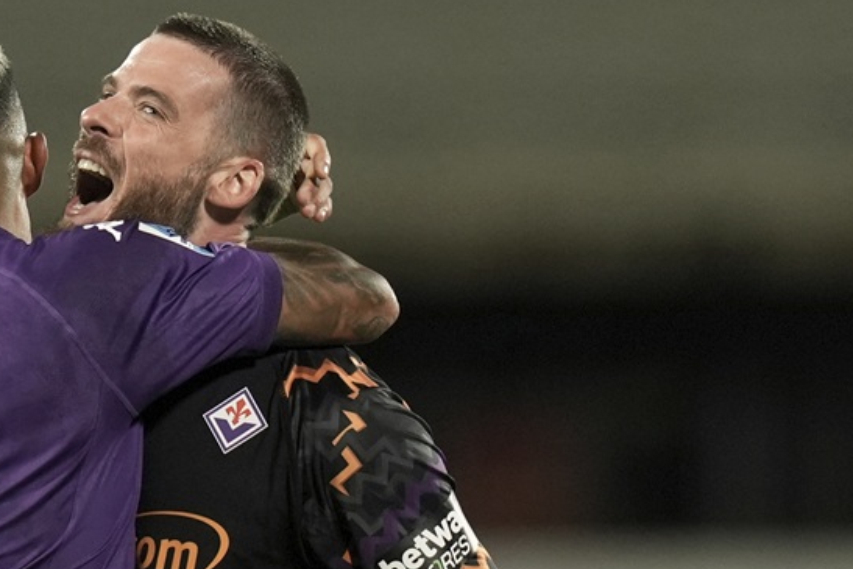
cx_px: 178
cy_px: 557
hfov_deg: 2.2
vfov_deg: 1.5
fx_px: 22183
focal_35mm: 936
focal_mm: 400
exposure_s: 1/1600
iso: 2000
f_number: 3.2
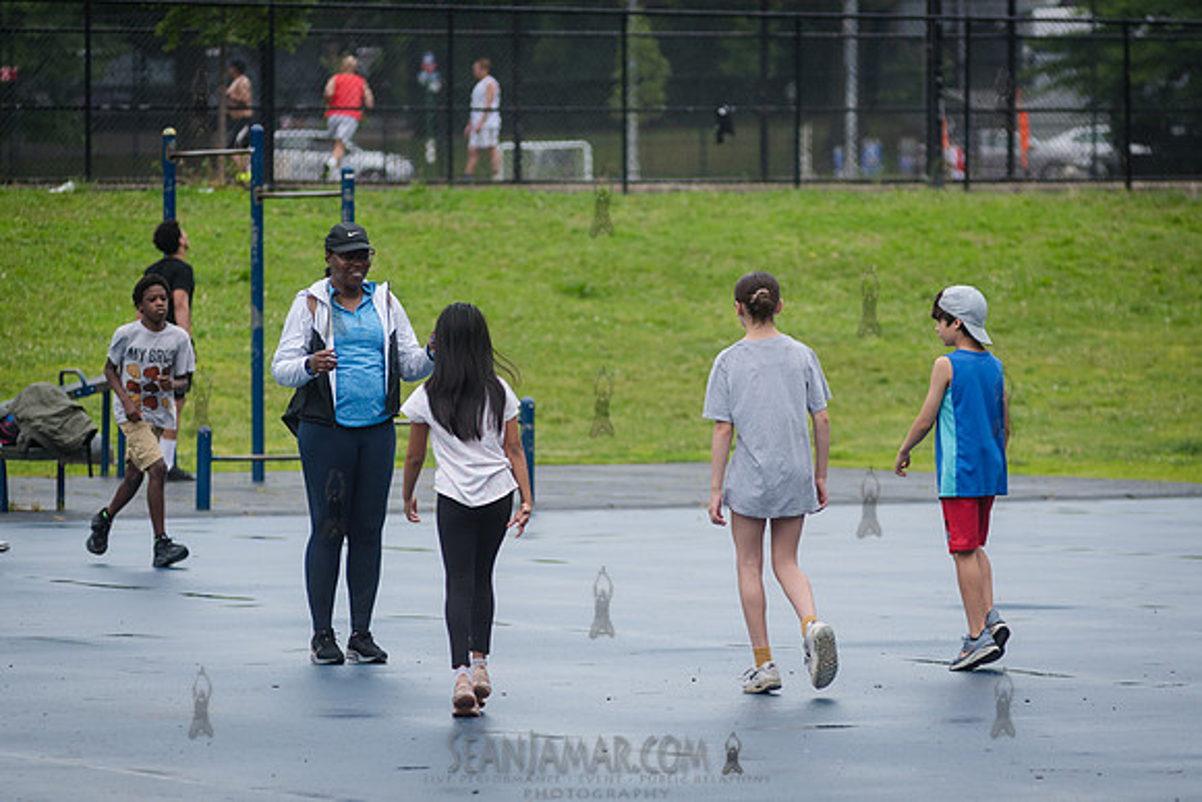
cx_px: 633
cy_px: 394
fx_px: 7413
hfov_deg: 9.3
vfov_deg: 6.2
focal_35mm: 222
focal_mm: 170
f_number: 4
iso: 400
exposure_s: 1/2000
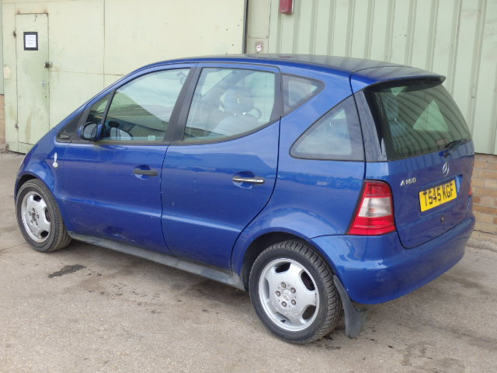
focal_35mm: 43
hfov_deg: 43.9
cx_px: 248
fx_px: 617
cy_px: 186
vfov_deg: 33.6
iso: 125
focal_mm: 7.7
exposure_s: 1/100
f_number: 4.8
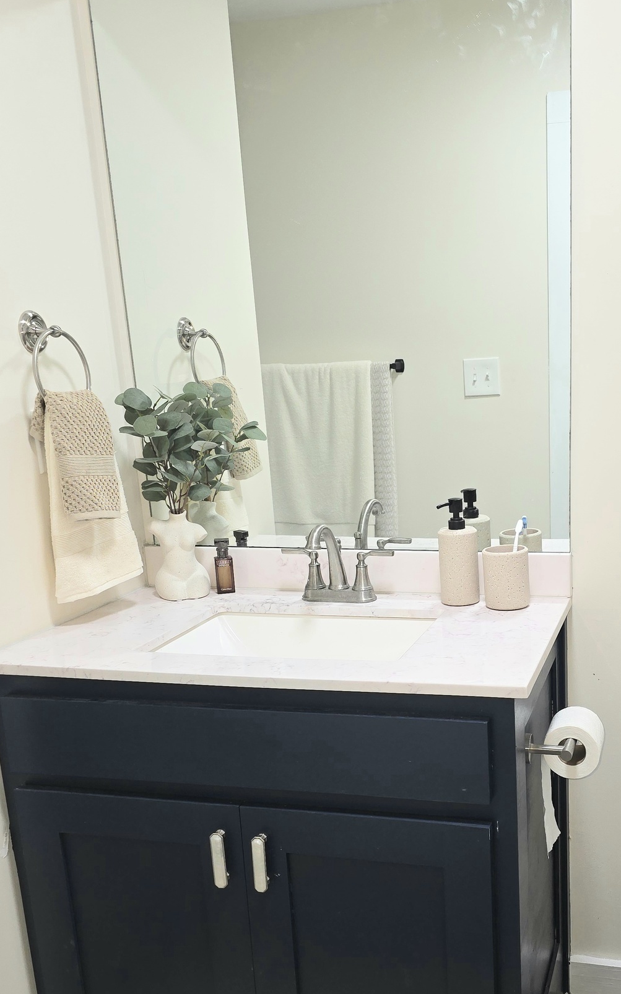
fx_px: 948
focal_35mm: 35
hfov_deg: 35.5
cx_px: 461
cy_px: 598
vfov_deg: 54.9
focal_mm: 6.3
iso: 100
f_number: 1.7
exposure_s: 1/60.2
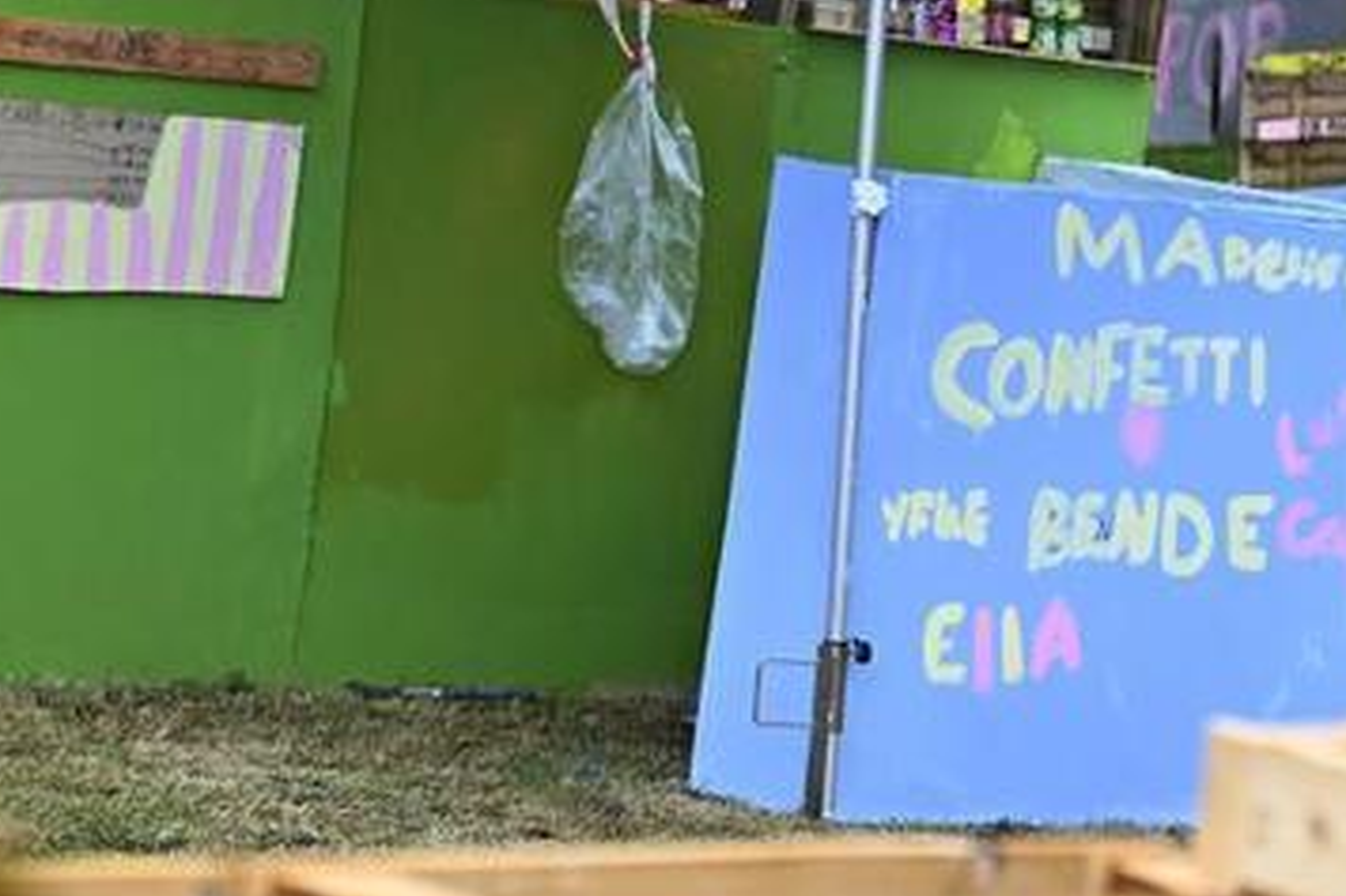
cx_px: 1210
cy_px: 153
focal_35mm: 195
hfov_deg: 10.5
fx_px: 7287
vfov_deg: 7.0
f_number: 3.5
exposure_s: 1/200
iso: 200
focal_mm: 70
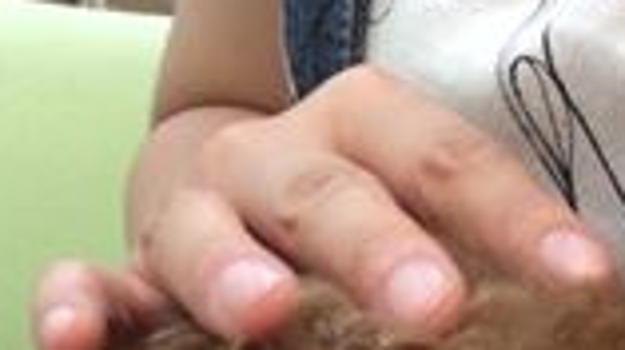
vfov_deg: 8.8
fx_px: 2202
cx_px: 378
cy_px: 557
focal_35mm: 133
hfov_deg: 16.1
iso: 64
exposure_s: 1/24
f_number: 2.4
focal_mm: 3.3
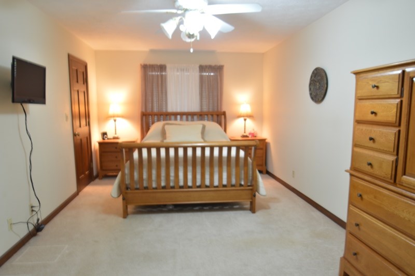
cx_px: 208
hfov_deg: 73.8
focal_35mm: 24
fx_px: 276
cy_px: 138
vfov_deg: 53.1
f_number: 4
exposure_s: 1/2.5
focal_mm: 16
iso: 100
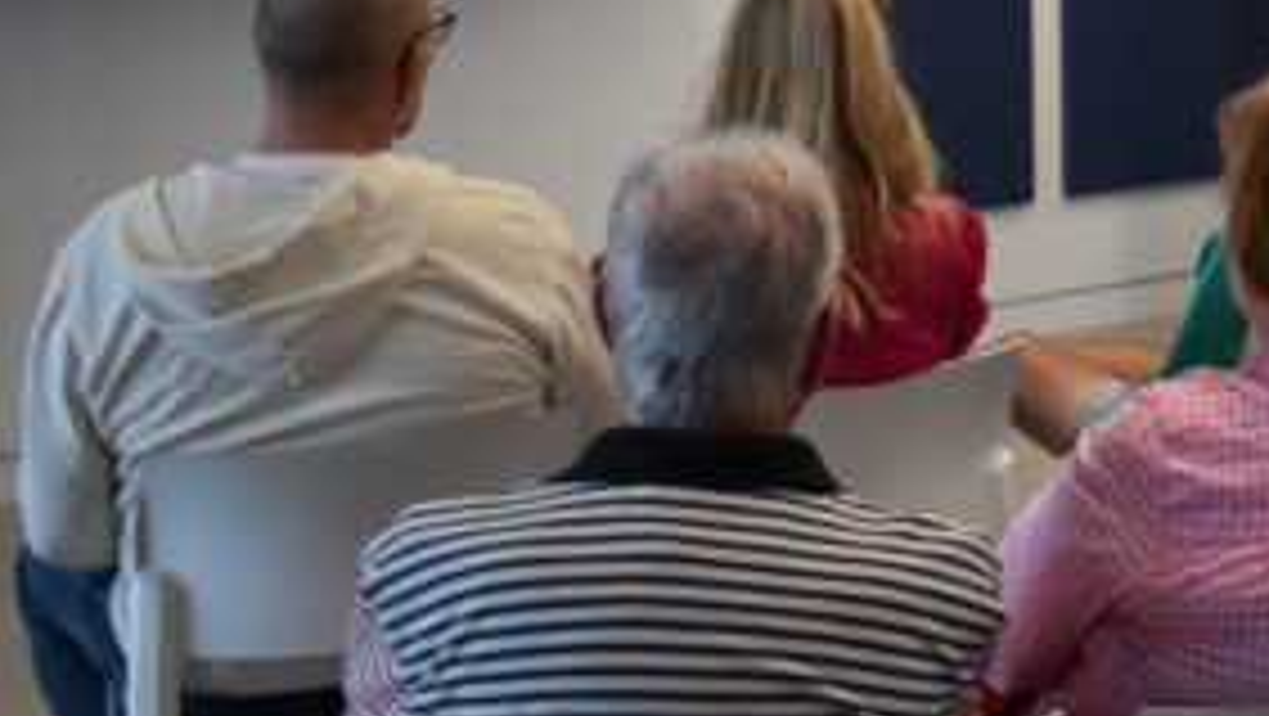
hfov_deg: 20.9
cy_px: -293
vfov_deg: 12.4
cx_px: 1580
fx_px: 3165
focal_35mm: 94
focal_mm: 22
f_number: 3.8
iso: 1000
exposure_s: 1/125
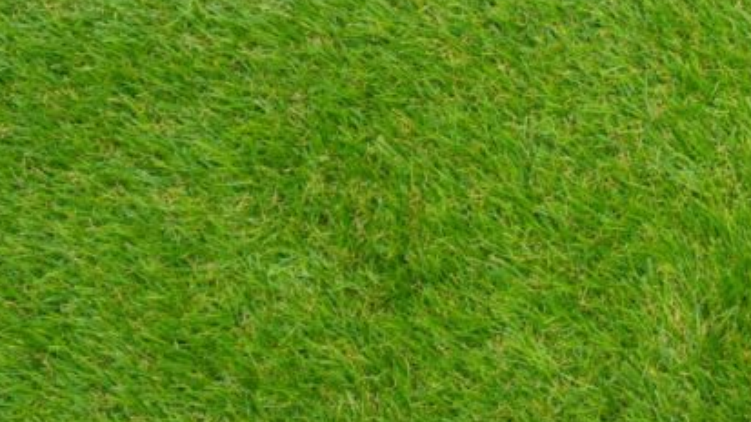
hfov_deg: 15.2
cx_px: 918
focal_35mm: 136
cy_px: 90
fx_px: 2713
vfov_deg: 8.9
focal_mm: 35
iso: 100
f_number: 6.3
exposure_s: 1/160
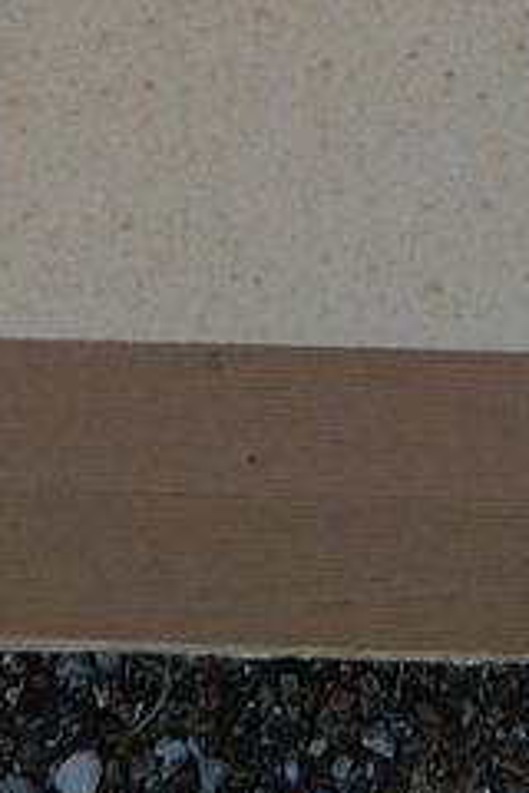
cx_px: 251
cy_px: -271
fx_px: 2865
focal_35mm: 130
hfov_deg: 10.5
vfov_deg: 15.0
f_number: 4
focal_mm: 5.2
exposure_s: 1/250
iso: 100
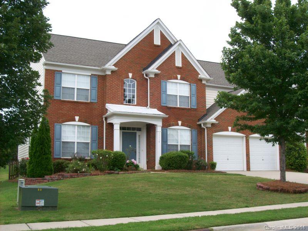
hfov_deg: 42.1
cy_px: 116
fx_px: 400
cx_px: 154
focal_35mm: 45
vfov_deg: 32.2
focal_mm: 7.6
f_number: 5.4
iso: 80
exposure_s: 1/307
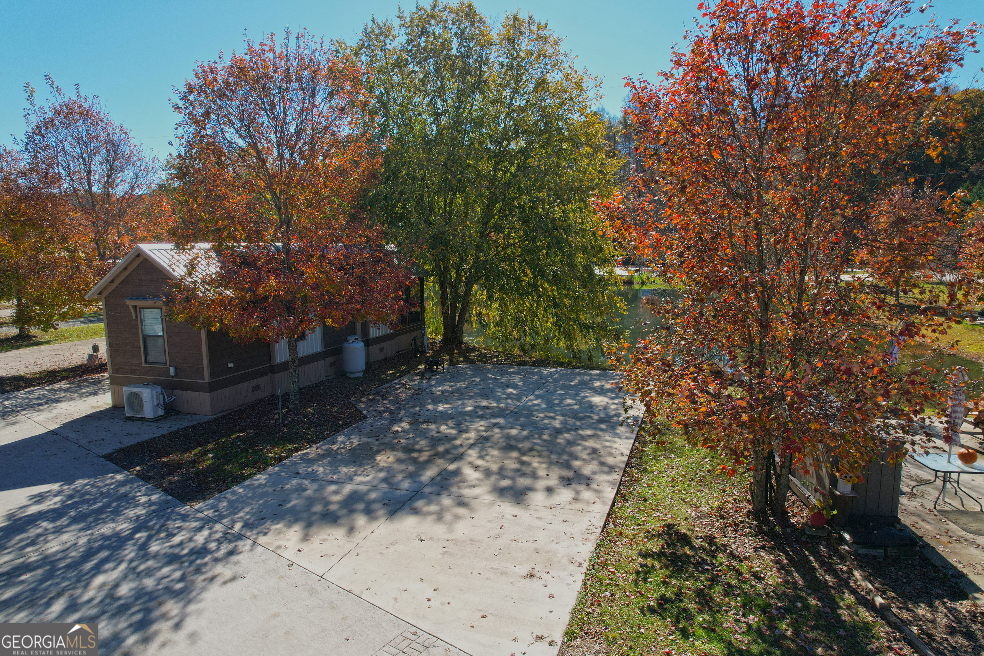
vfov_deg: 57.2
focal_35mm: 22
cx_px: 492
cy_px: 328
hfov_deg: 78.6
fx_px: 601
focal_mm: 8.38
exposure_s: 1/160
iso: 100
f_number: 2.8
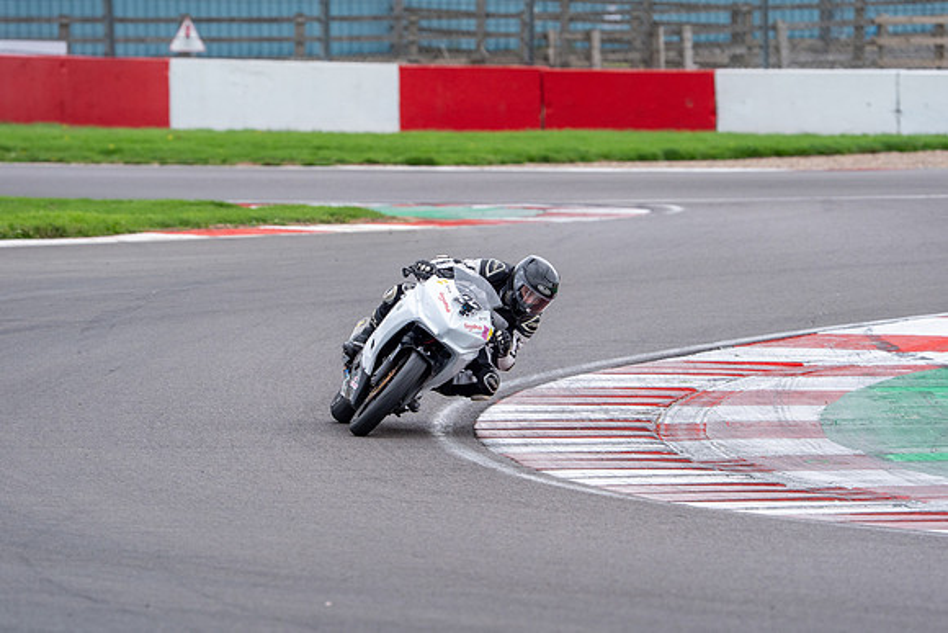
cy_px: 317
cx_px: 474
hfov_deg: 5.4
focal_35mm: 381
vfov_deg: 3.6
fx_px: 10045
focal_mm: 381
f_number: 7.1
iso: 800
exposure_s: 1/400
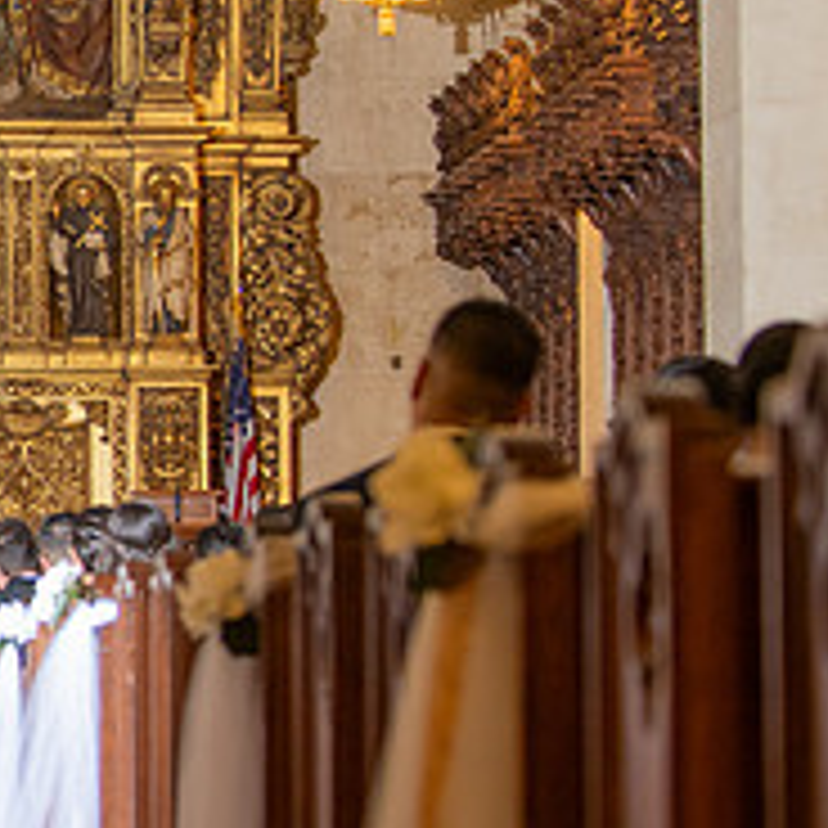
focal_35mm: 193
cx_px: -426
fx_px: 5223
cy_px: 431
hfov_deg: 8.8
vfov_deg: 9.1
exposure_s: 1/200
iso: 1000
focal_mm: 70
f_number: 2.8
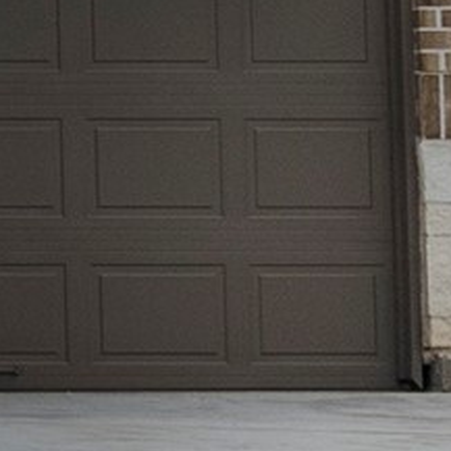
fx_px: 6147
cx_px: -1424
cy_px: -530
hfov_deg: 3.9
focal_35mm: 417
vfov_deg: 4.1
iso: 320
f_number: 9
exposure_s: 1/80
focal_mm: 33
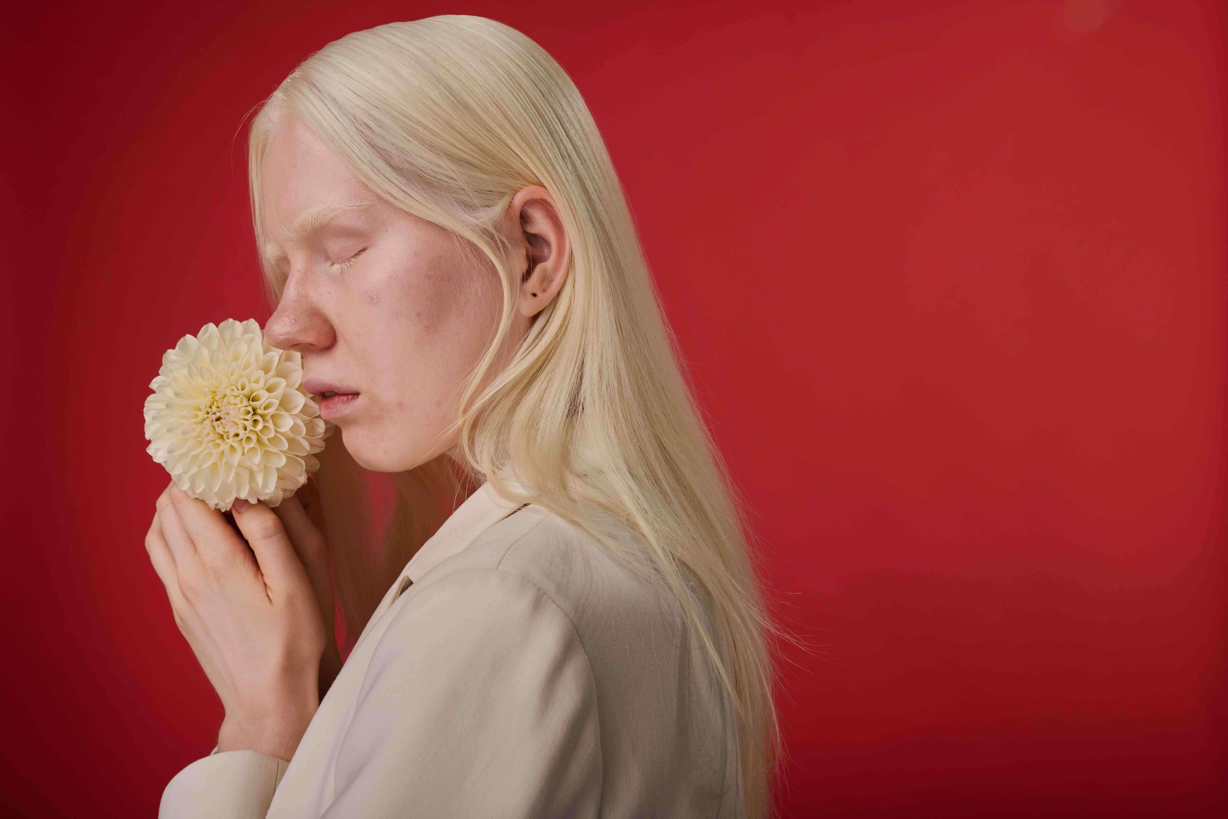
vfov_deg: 37.9
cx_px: 614
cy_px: 410
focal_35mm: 35
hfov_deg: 54.4
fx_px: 1194
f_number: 9
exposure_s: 1/160
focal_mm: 35
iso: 200
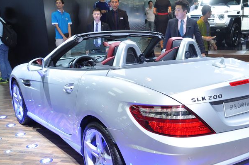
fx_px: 304
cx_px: 154
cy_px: 110
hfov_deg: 44.2
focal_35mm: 44
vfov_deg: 30.2
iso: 640
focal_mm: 22
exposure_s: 1/80
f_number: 5.6
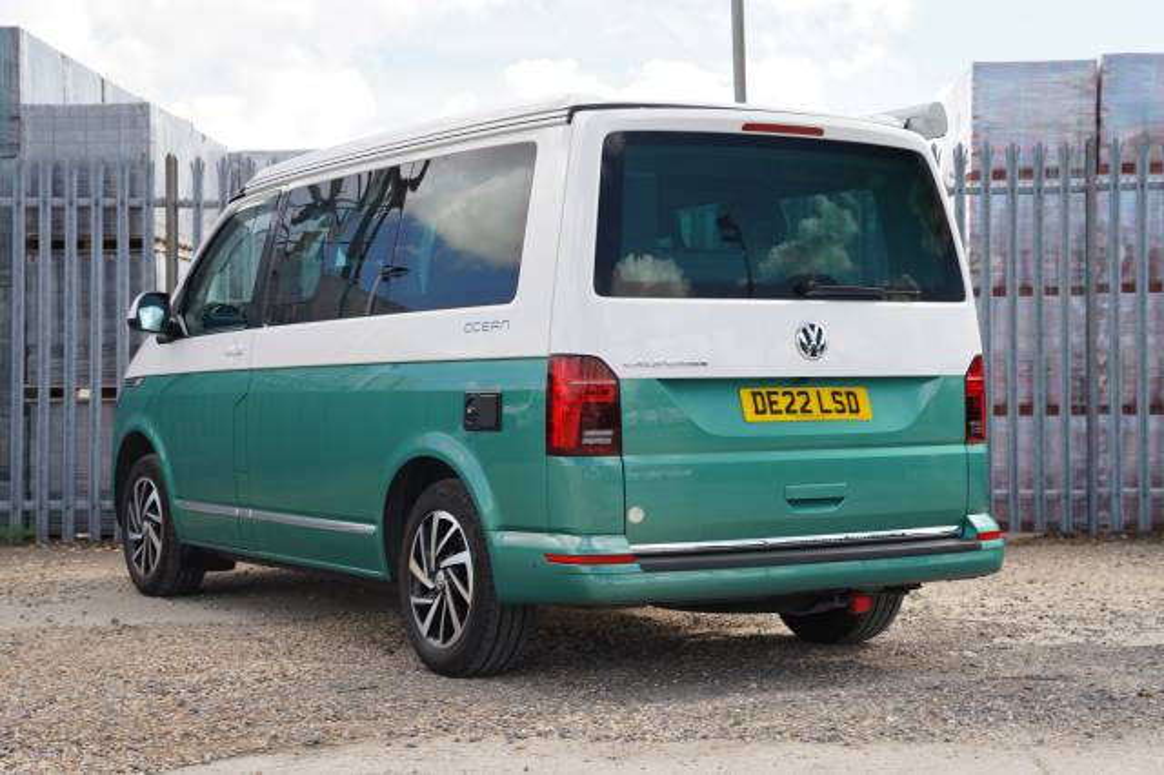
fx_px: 1913
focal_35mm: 59
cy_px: 388
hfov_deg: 33.8
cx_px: 582
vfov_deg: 22.9
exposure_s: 1/80
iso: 100
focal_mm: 59.2
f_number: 5.6
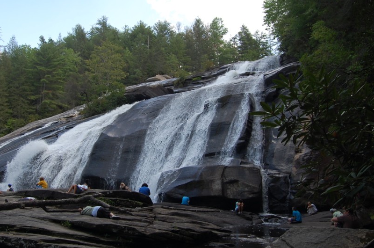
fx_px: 369
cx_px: 151
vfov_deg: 37.0
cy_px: 107
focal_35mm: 36
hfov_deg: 53.3
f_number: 7.1
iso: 200
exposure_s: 1/200
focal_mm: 19
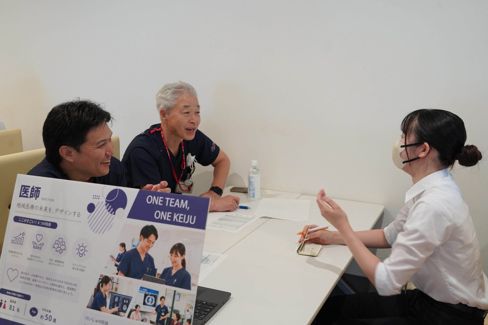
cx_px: 244
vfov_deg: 36.9
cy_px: 162
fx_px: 488
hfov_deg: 53.1
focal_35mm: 36
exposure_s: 1/160
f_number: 5
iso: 3200
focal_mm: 36
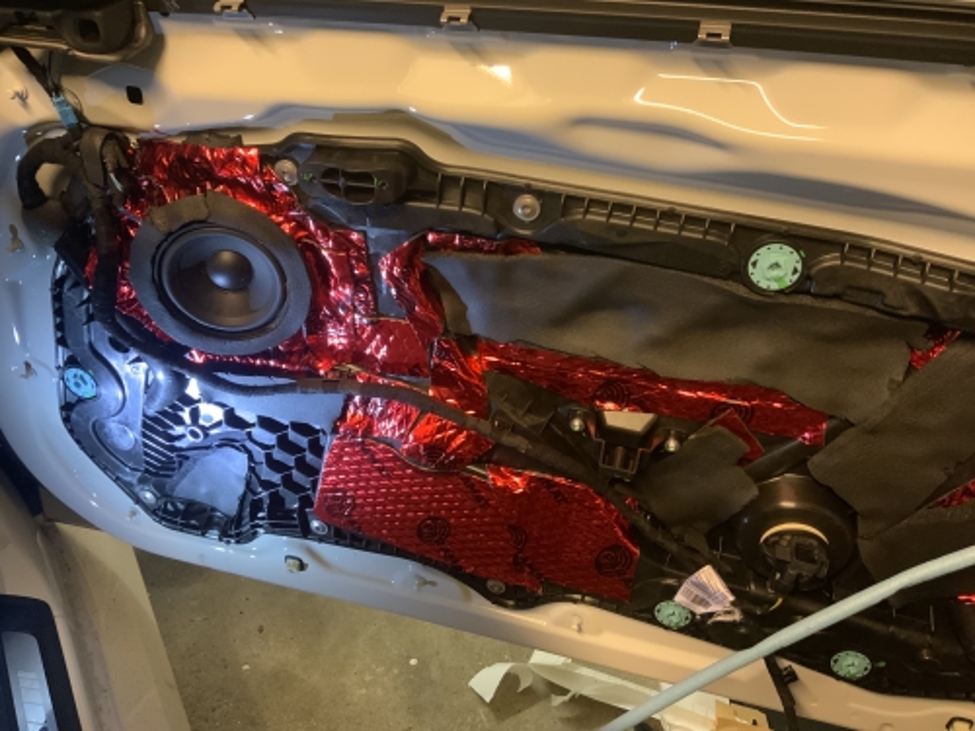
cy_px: 366
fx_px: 817
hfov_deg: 61.7
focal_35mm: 29
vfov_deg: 48.2
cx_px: 488
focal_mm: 3
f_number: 1.8
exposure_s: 1/33
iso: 250
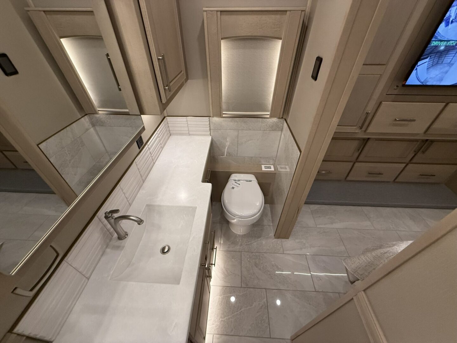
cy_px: 172
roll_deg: -0.8
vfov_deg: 85.7
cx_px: 228
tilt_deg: -40.6
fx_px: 185
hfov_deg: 102.1
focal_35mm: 14
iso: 320
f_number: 2.2
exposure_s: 1/120
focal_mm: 2.22
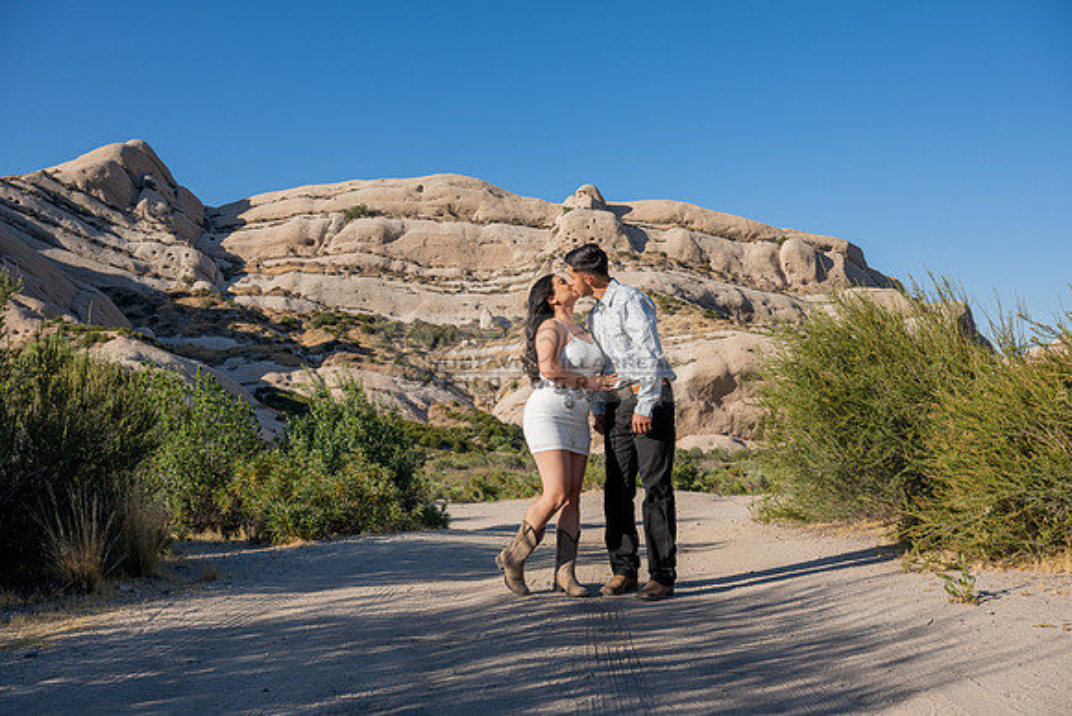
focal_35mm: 31
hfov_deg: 60.3
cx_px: 536
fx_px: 923
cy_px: 358
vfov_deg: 42.3
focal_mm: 31
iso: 200
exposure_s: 1/400
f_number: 9
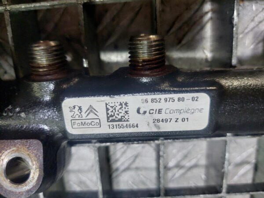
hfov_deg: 69.4
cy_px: 99
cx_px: 132
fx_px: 191
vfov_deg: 54.9
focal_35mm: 25
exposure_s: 1/50
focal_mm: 5.23
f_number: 1.8
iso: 125
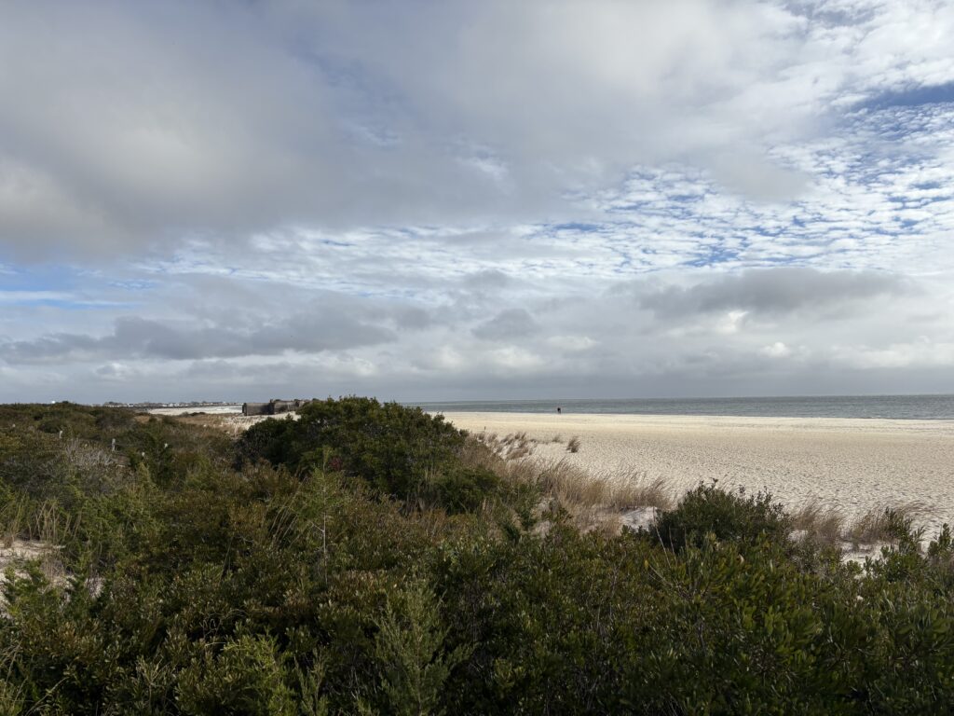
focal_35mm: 26
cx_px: 477
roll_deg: +1.5
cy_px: 358
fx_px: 717
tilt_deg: +3.3
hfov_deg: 67.3
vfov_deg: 53.1
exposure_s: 1/6993
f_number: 1.6
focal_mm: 5.96
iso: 50
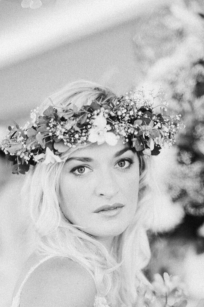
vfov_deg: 22.9
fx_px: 741
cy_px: 262
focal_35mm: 87
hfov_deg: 15.7
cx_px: 133
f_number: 1.4
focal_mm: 50
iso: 400
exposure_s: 1/200
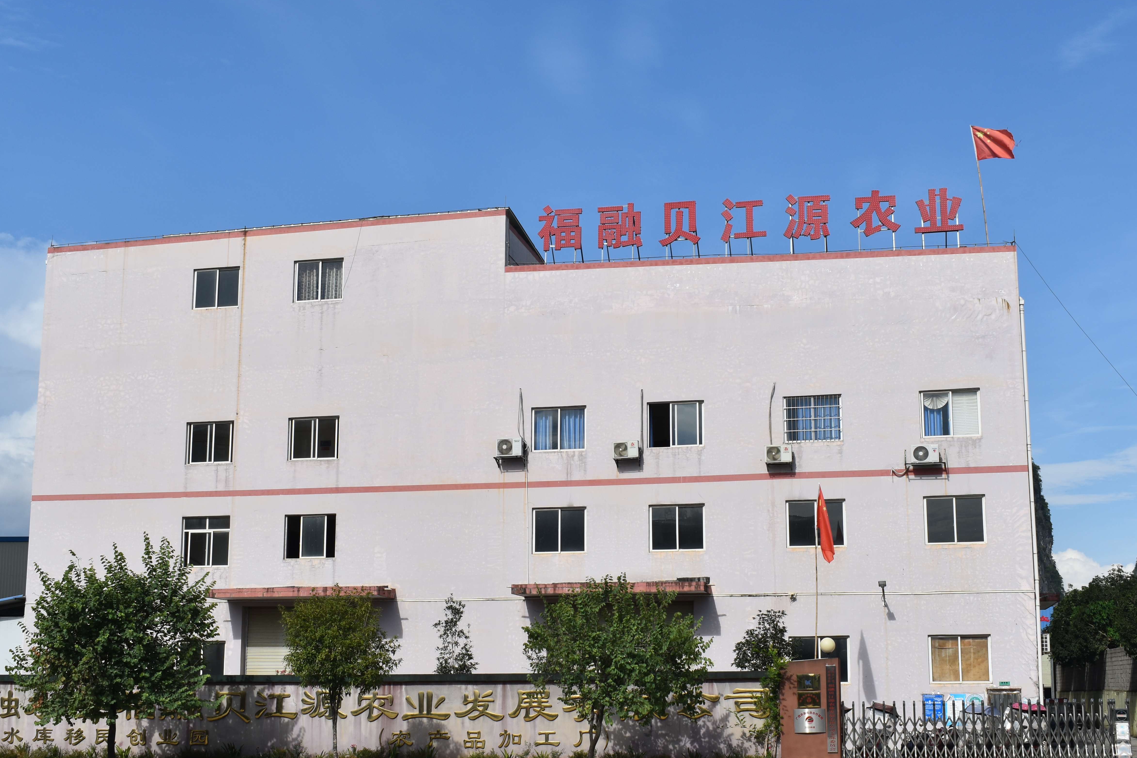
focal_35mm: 46
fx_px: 1453
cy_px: 439
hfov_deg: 42.7
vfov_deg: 29.2
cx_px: 587
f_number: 10
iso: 100
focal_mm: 24
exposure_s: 1/400
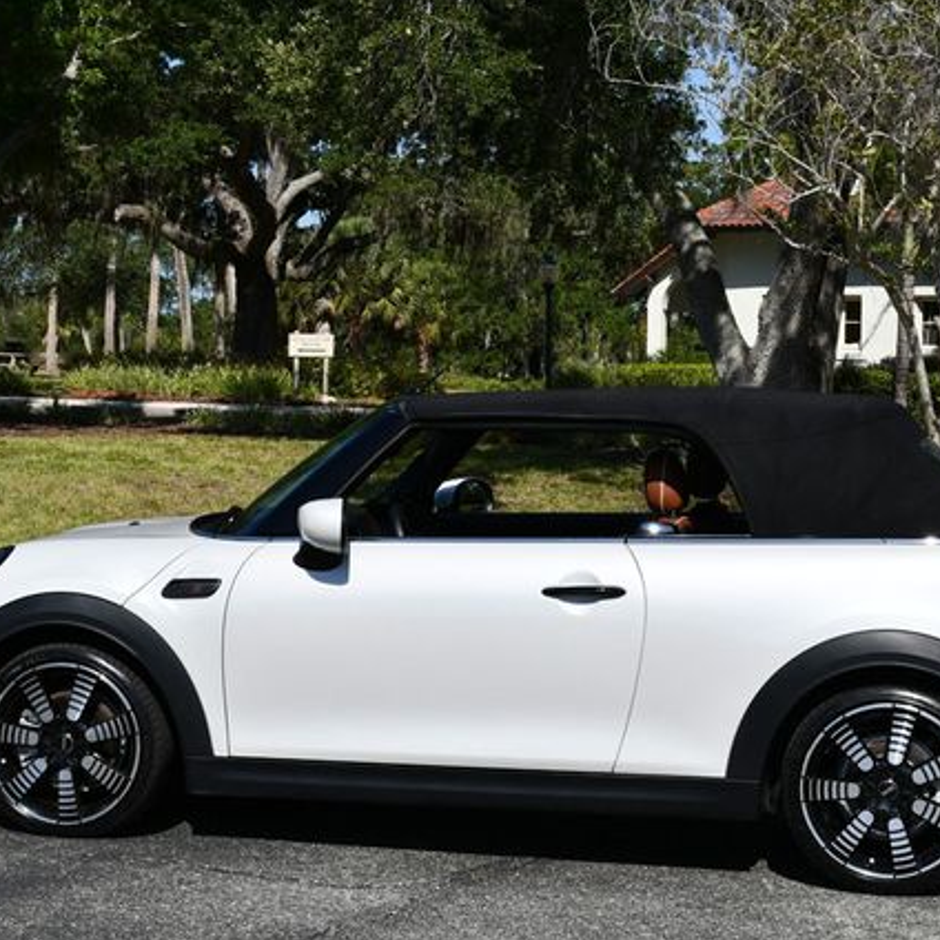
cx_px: 505
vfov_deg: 22.5
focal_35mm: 77
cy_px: 470
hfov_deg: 22.5
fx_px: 2366
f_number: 9
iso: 100
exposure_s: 1/320
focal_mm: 30
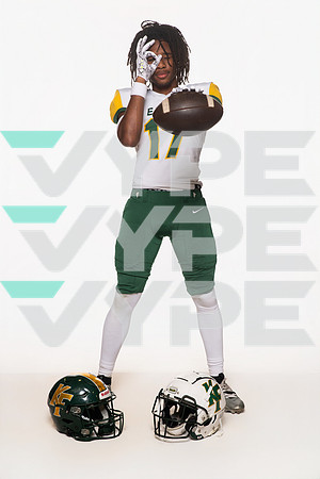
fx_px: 800
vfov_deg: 33.4
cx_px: 160
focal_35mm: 60
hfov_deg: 22.6
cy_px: 240
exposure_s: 1/320
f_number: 7.1
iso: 800
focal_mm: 60
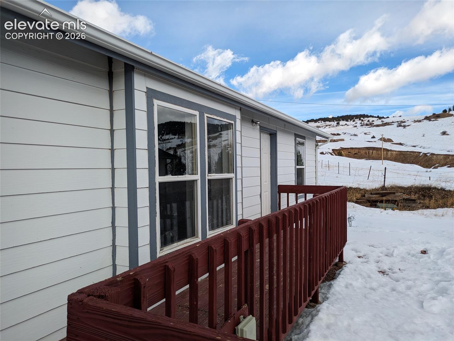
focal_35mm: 25
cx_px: 227
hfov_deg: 69.4
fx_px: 328
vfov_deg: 54.9
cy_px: 170
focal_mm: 5.43
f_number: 1.89
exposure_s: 1/1449
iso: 47
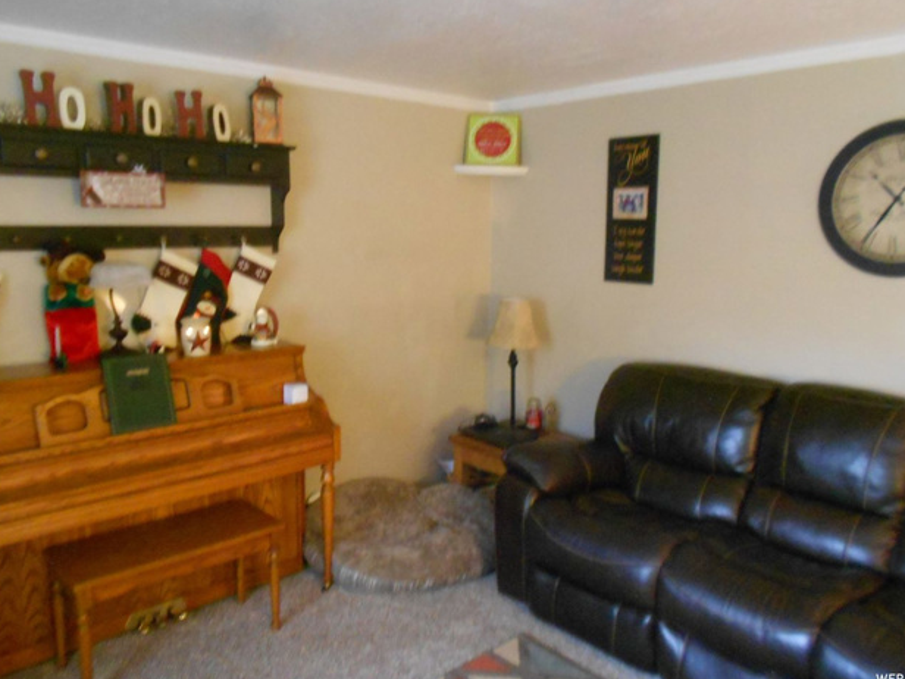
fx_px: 706
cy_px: 332
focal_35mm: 27
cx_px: 460
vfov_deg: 51.4
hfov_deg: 65.3
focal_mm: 4.6
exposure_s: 1/6
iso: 800
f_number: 3.2
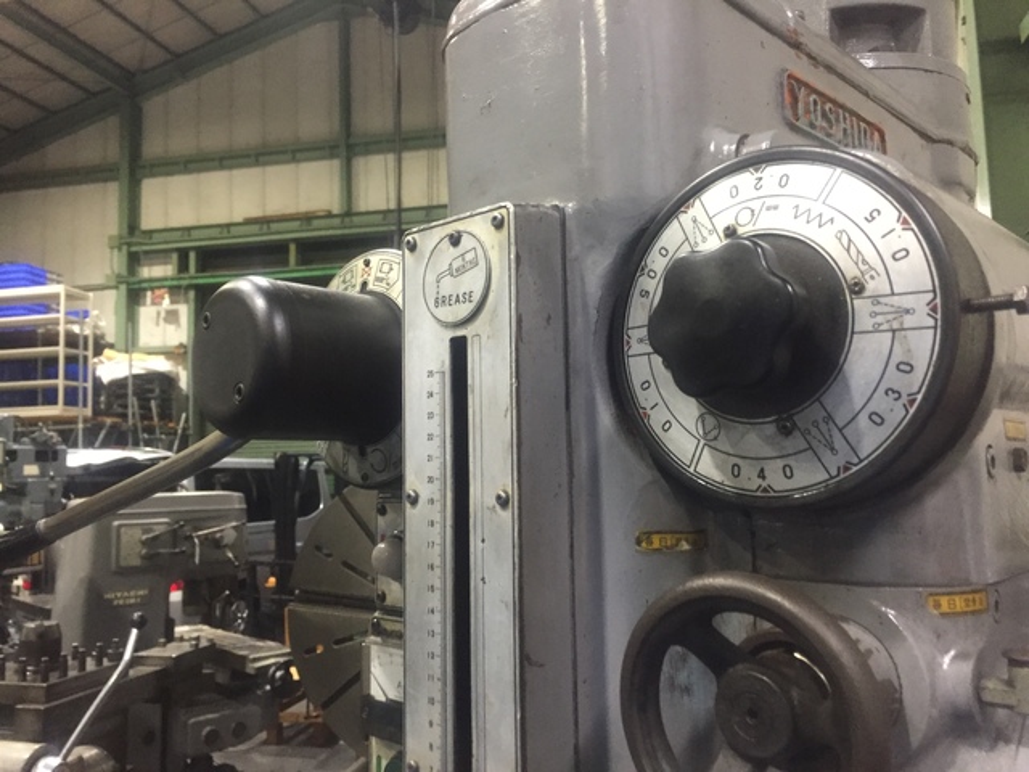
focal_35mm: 29
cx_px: 514
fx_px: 862
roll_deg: -1.0
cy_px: 386
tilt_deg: +3.5
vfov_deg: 48.2
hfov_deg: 61.7
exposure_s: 1/30
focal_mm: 4.15
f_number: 2.2
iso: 200
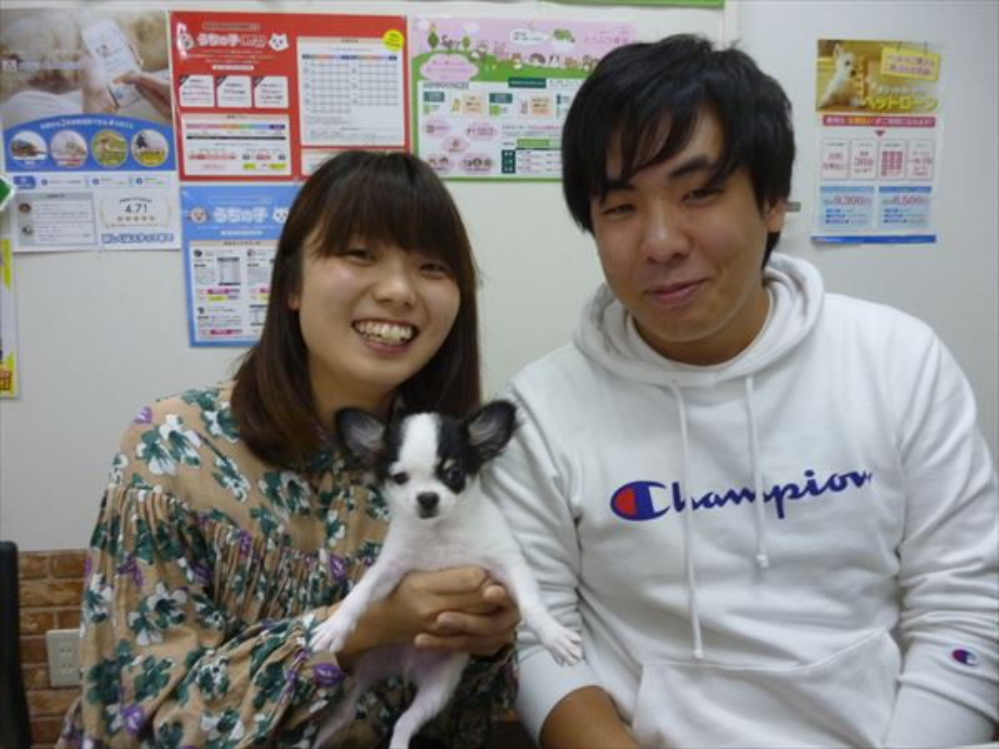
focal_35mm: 28
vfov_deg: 49.7
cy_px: 374
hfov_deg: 63.4
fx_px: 808
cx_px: 500
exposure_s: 1/60
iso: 400
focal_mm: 5
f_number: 3.1
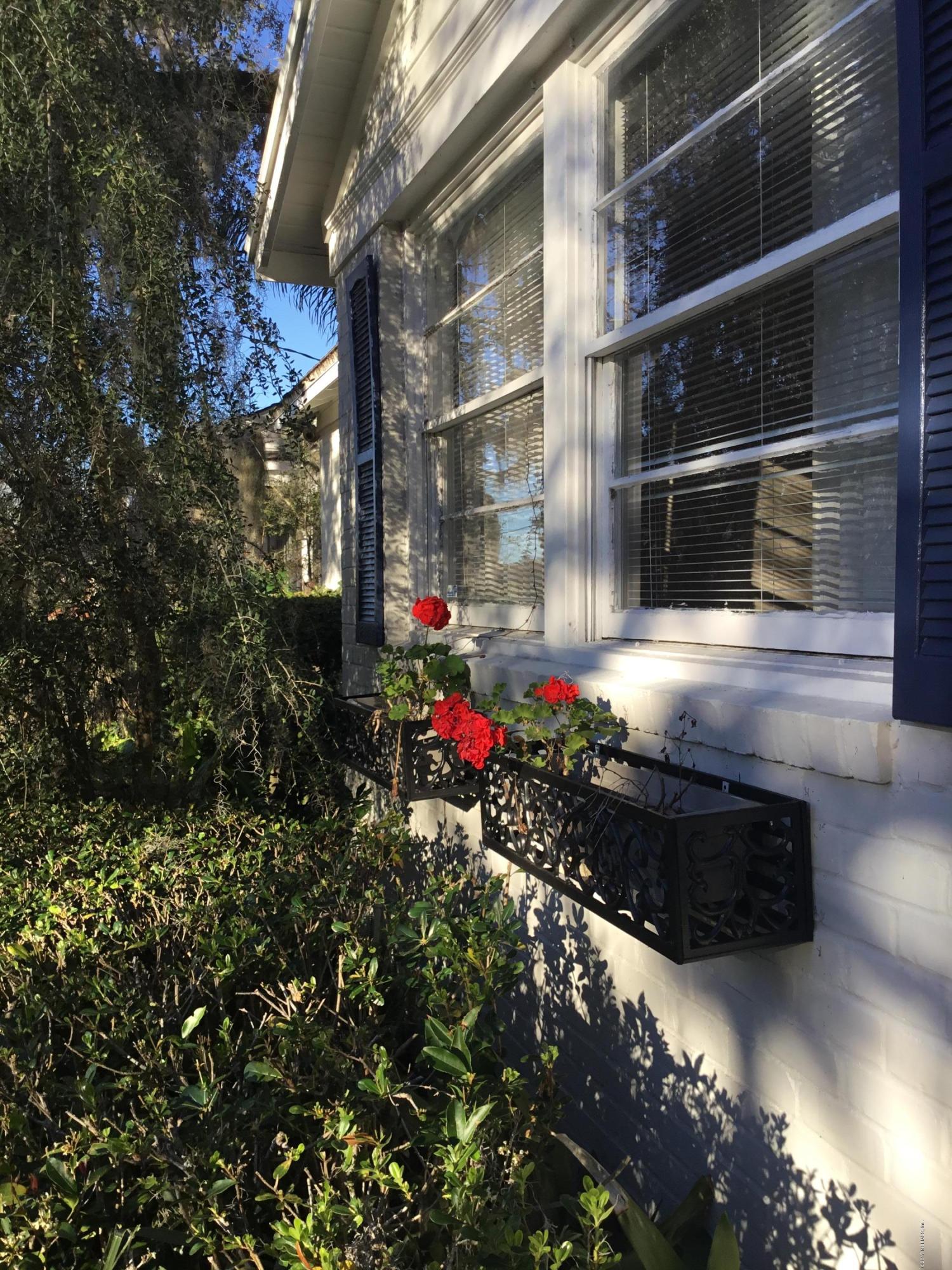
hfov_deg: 45.4
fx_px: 1137
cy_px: 635
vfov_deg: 58.4
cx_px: 476
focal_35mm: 31
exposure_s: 1/445
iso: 25
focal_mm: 3.3
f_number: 2.4
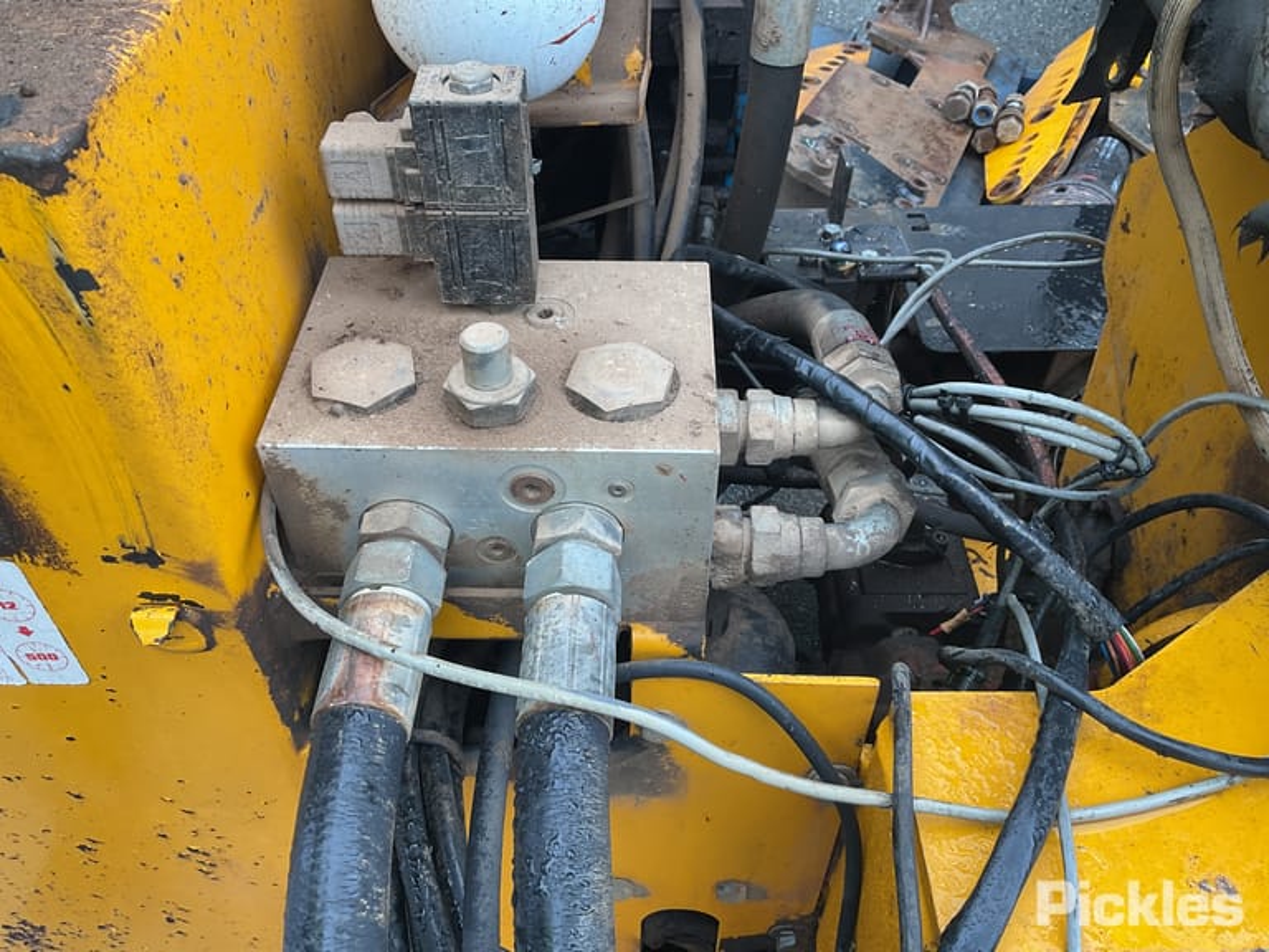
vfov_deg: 48.2
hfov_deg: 61.7
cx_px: 634
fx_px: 1063
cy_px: 476
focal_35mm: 29
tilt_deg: -46.8
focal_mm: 3
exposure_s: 1/120
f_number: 1.8
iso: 32
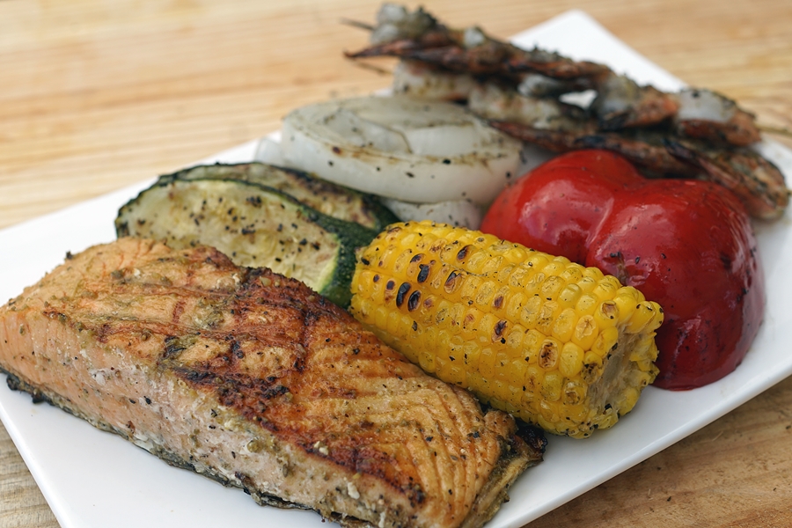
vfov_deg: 26.0
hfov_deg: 38.2
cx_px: 396
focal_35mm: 52
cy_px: 264
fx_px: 1144
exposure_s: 1/200
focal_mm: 35
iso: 100
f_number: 4.5
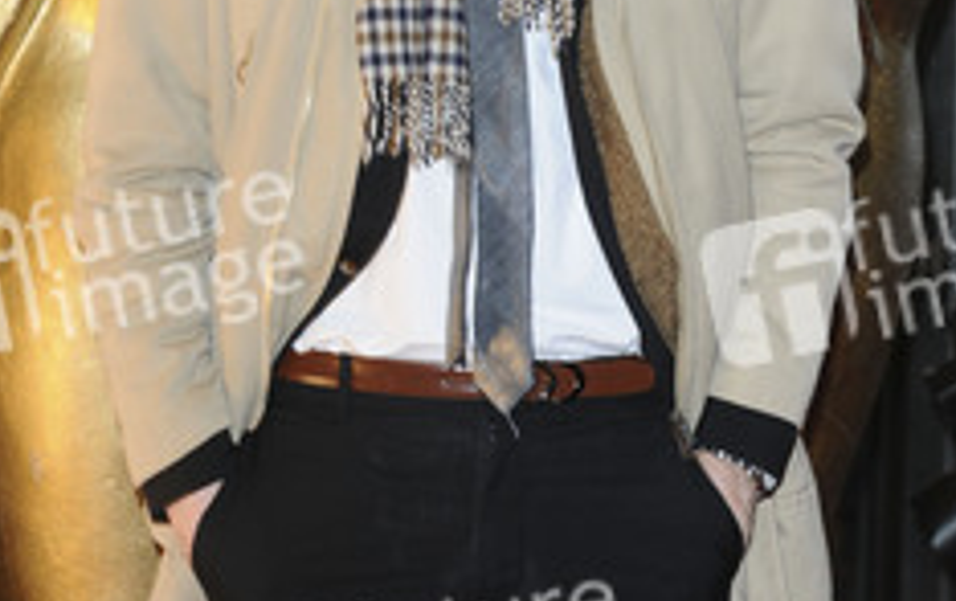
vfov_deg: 5.5
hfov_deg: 8.7
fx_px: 6262
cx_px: 541
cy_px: 65
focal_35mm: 240
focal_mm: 92
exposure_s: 1/160
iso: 640
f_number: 4.5
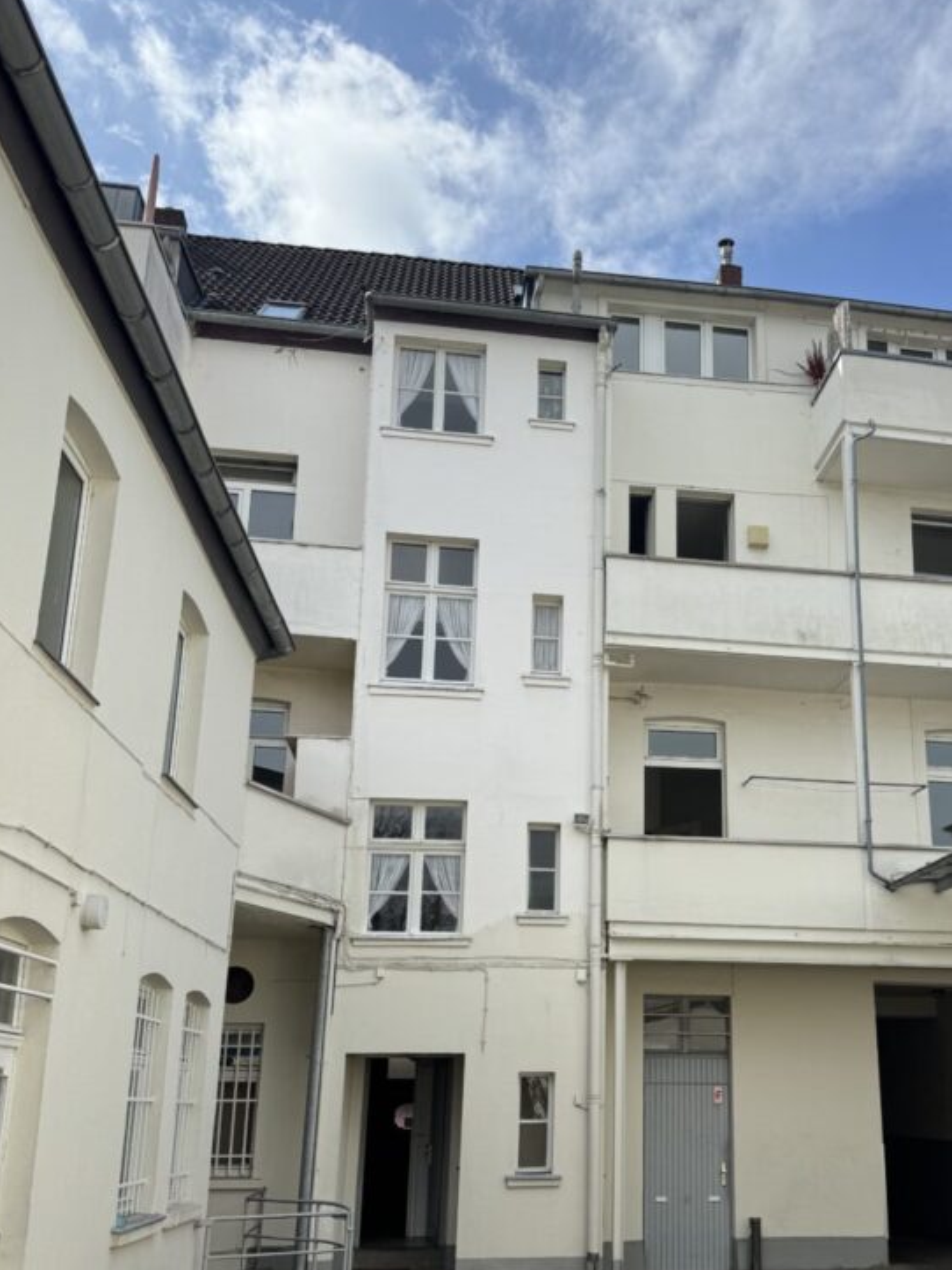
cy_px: 764
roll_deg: -0.1
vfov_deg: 53.6
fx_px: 1247
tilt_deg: +15.3
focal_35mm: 34
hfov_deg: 41.1
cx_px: 657
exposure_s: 1/4950
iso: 80
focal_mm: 6.76
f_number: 1.78
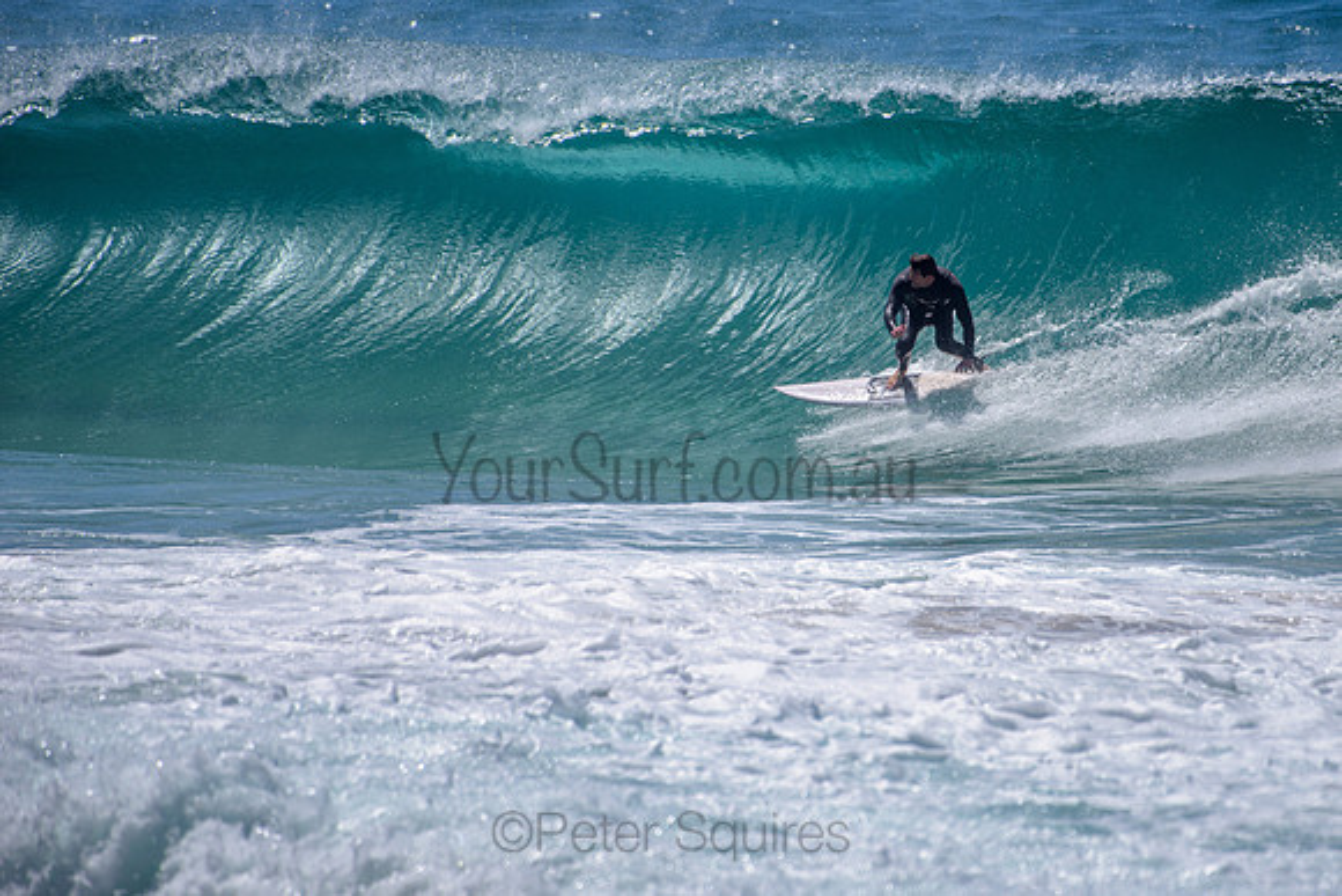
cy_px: 347
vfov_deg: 2.2
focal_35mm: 613
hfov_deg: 3.4
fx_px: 22849
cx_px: 822
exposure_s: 1/2000
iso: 64
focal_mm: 500
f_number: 5.6
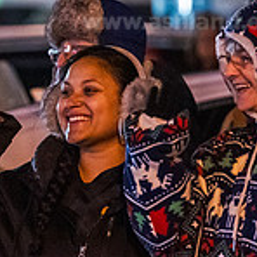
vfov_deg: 5.0
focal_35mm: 349
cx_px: 3
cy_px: 58
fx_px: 2931
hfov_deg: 5.0
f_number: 2.8
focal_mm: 105
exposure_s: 1/200
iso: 8000
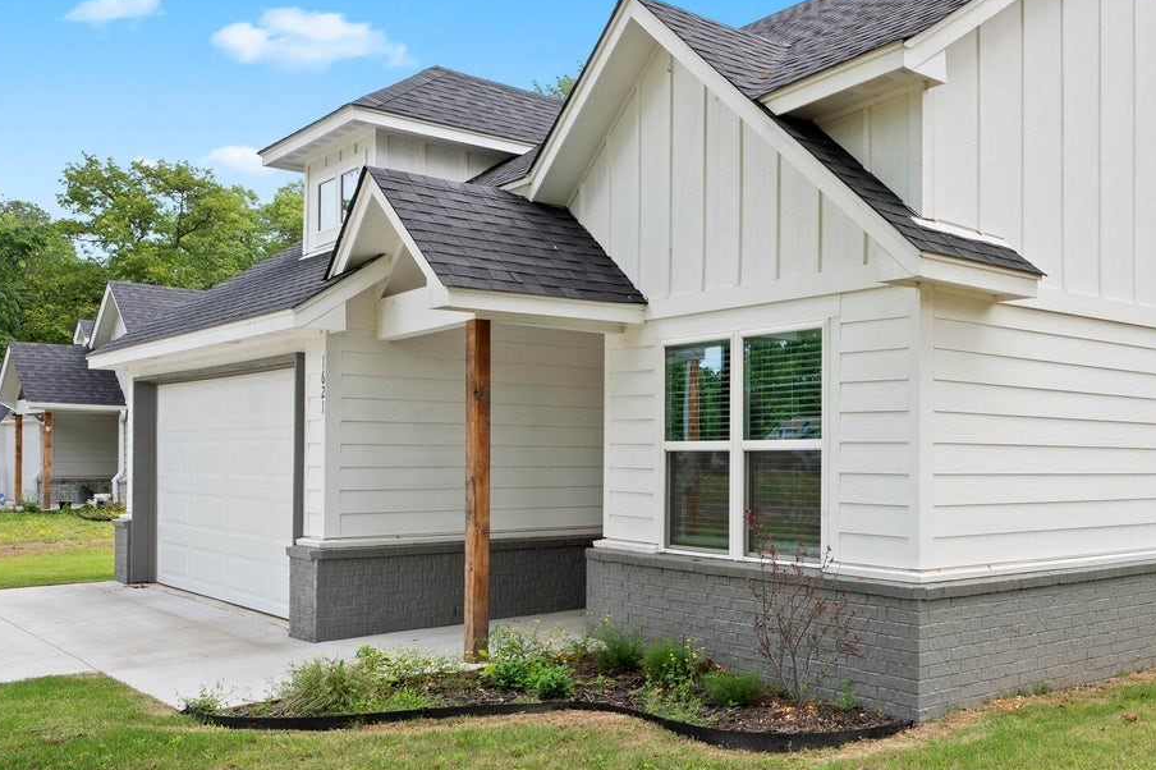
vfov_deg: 37.4
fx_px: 1135
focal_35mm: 35
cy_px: 453
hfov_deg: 49.9
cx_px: 965
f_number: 9
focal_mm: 20.8
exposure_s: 1/60
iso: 200
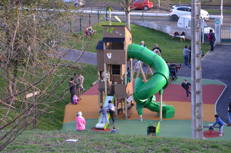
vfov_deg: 13.4
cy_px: 76
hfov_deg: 20.1
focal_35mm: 102
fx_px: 653
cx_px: 116
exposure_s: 1/160
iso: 800
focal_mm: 68
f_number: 6.3
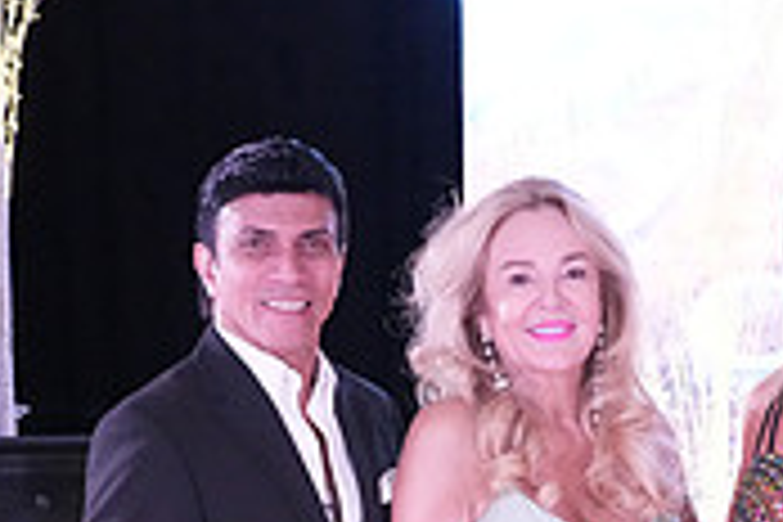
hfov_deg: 16.1
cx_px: 594
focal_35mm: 127
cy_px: 812
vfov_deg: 10.4
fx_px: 2762
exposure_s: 1/200
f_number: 5.6
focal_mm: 38
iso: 10000
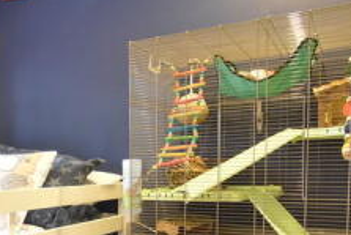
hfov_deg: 41.5
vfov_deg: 29.6
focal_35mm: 44
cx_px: 46
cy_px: 201
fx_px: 429
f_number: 3.5
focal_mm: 10
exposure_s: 1/3
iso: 400
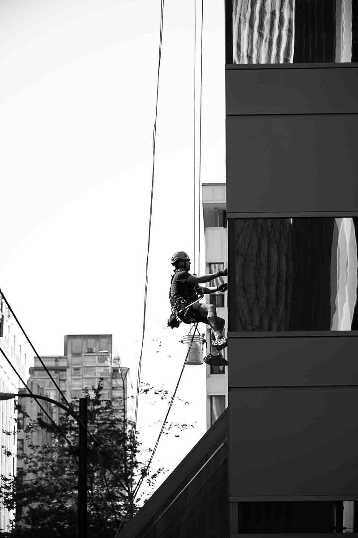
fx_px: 1733
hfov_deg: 11.8
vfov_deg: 17.7
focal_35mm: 116
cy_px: 269
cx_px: 179
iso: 320
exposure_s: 1/500
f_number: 5.6
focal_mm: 116
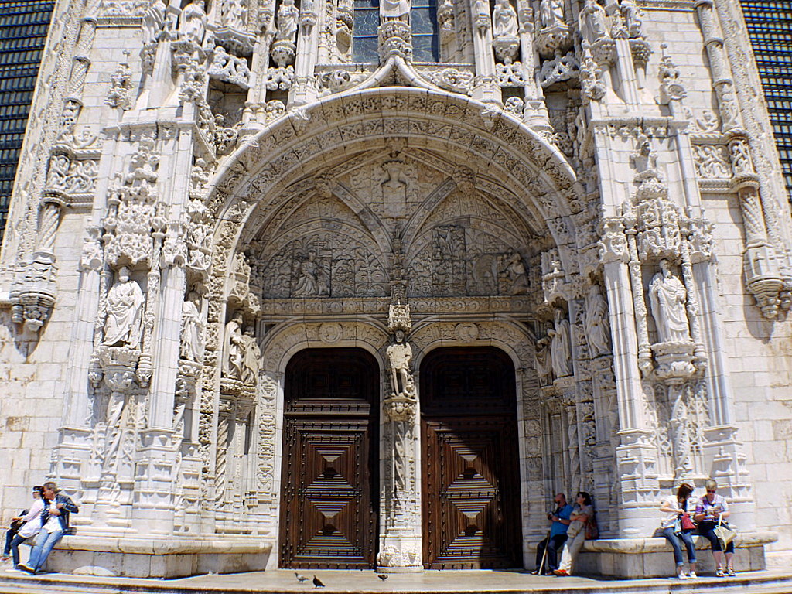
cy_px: 297
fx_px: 915
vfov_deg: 36.0
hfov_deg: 46.8
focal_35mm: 40
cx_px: 396
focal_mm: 20
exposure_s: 1/250
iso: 100
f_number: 9
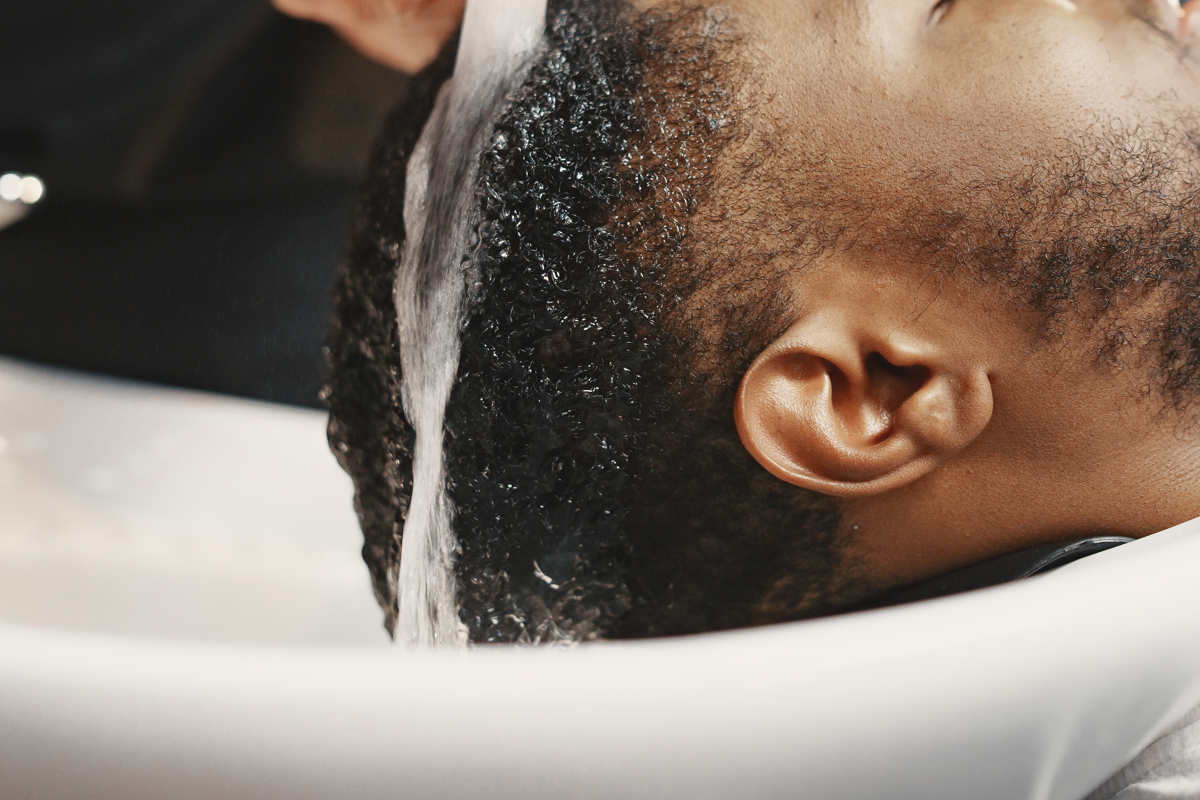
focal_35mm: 59
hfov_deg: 33.9
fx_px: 1967
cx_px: 616
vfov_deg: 22.7
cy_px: 169
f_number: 2.2
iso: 500
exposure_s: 1/200
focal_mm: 35
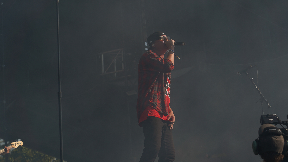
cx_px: 144
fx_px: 848
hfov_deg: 19.3
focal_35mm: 111
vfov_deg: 10.9
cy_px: 81
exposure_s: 1/640
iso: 100
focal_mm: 105
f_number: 8
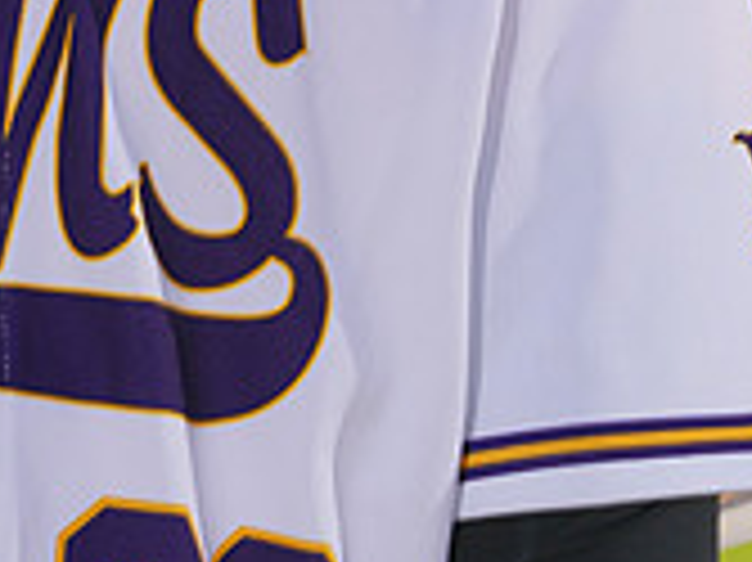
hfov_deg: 2.1
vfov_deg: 1.5
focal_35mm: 964
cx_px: -11
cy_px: -481
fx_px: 20927
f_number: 9
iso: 100
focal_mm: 288
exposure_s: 1/250
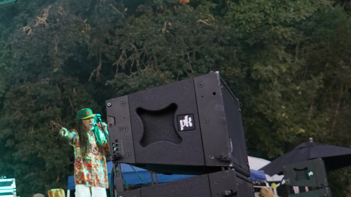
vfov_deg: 14.2
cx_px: -17
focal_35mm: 85
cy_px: 94
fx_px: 791
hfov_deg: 23.7
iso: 3200
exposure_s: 1/160
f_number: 4
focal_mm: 38
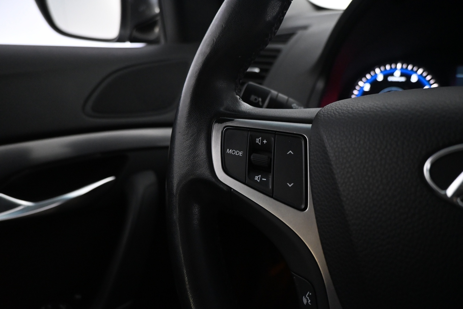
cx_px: 232
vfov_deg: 53.1
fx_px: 309
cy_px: 154
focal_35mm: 24
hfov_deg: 73.7
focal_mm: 16
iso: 3200
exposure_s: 1/60
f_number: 3.5
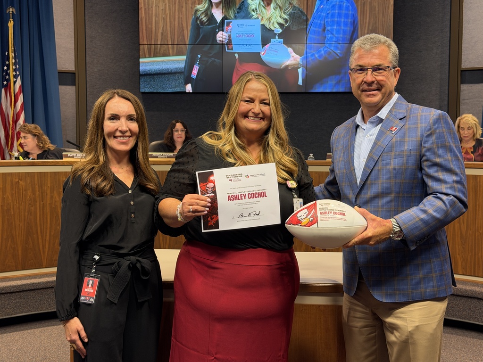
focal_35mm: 48
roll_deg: -0.2
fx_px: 670
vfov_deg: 30.3
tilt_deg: -3.0
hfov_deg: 39.7
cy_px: 181
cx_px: 242
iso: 200
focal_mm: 6.76
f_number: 1.78
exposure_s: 1/40
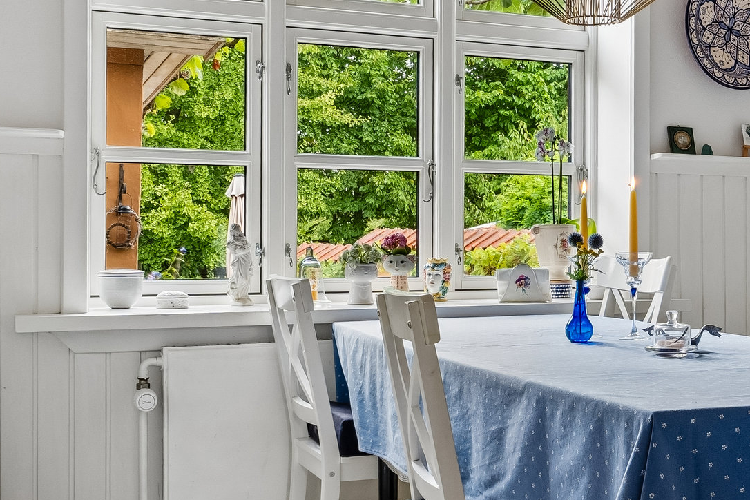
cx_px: 606
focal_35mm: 58
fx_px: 1208
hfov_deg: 33.4
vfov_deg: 23.4
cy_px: 276
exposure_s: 1/10
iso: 400
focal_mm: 14
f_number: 8
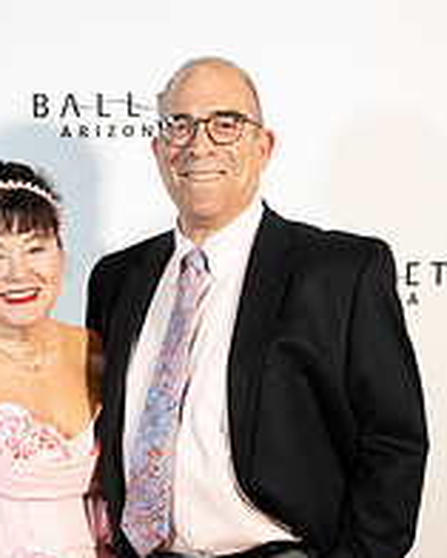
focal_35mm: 85
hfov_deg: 18.0
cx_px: 120
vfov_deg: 21.5
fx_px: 1405
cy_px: 595
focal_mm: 39.5
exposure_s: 1/160
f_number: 2.8
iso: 1250
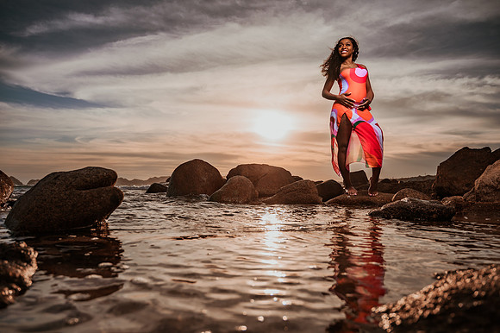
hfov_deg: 72.3
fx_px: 342
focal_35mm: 25
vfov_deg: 51.9
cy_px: 166
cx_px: 250
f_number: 4
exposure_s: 1/3200
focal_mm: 24
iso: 100
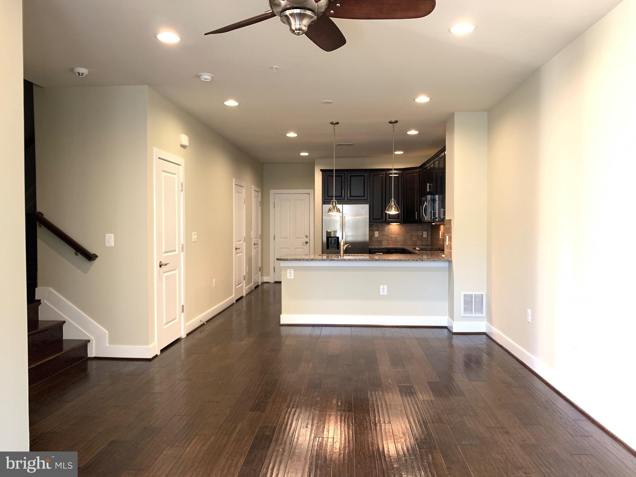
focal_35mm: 26
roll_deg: -0.3
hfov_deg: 67.3
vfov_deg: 53.1
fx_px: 478
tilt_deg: -1.8
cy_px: 238
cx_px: 318
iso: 200
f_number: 1.8
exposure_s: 1/60
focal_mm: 4.25
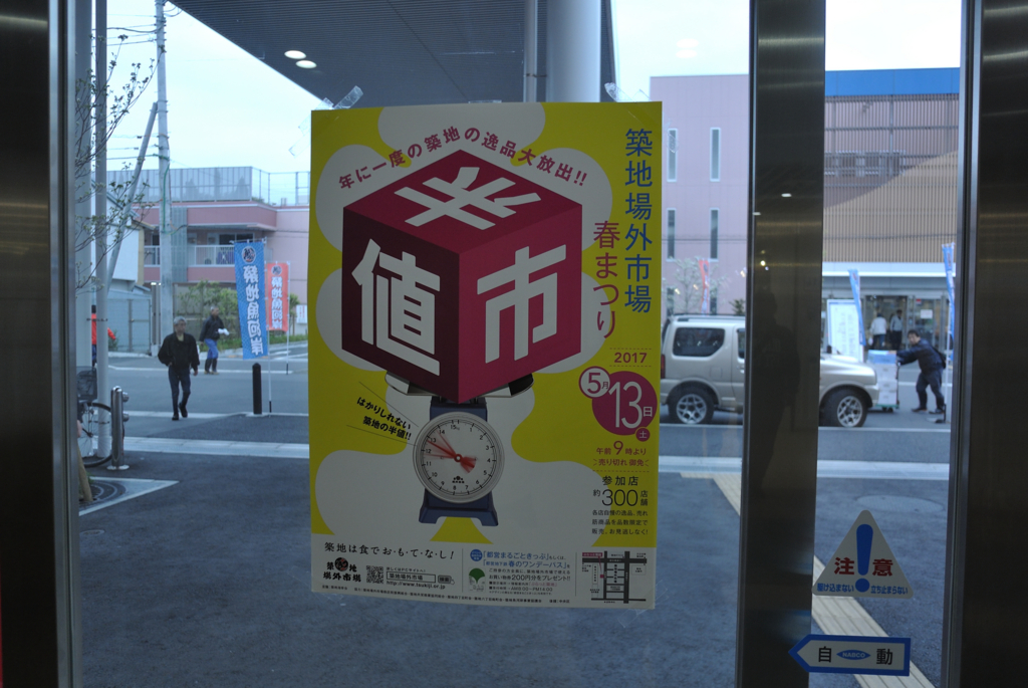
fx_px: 772
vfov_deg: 48.0
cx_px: 514
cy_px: 344
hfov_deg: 67.3
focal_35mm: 27
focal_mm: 10
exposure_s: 1/100
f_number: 2.8
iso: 100
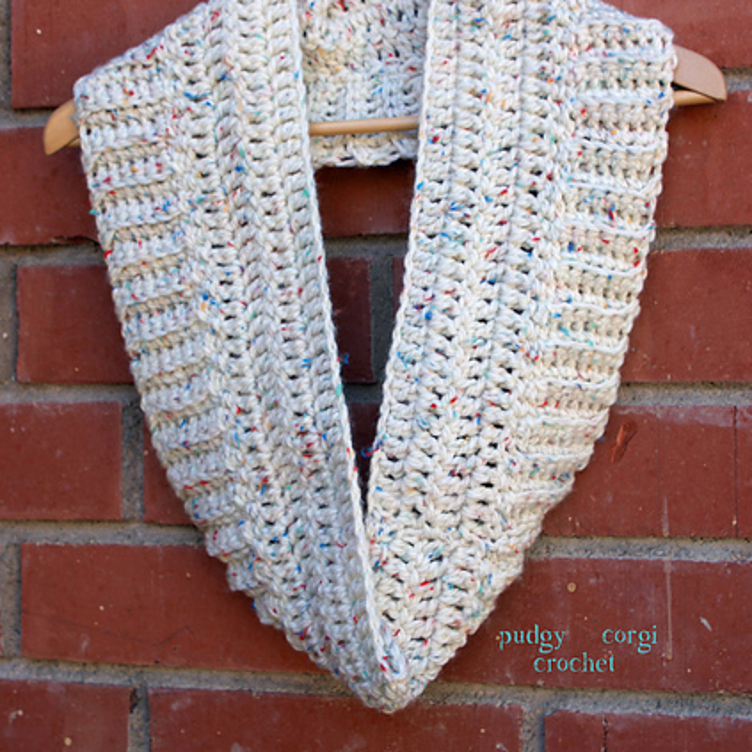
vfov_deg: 31.6
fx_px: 1327
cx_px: 379
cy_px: 357
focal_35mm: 54
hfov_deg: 31.6
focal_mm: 28
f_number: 7.1
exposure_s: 1/60
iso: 100
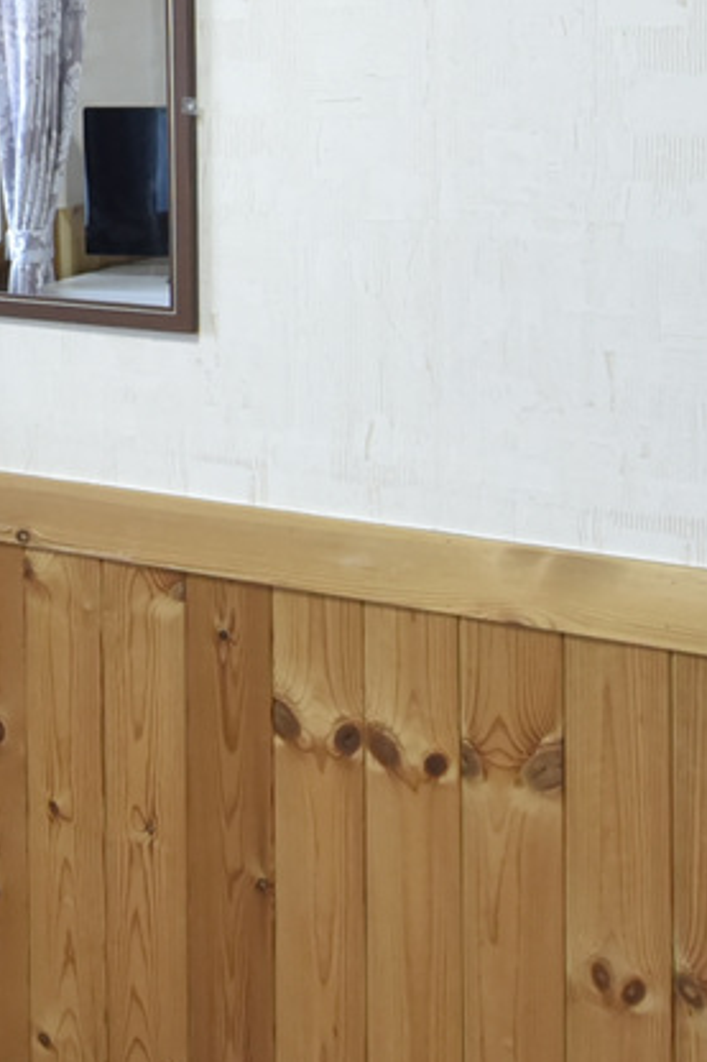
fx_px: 2034
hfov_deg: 18.3
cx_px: -227
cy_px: 45
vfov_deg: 27.8
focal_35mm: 69
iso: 1600
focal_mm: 14
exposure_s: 1/125
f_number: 4
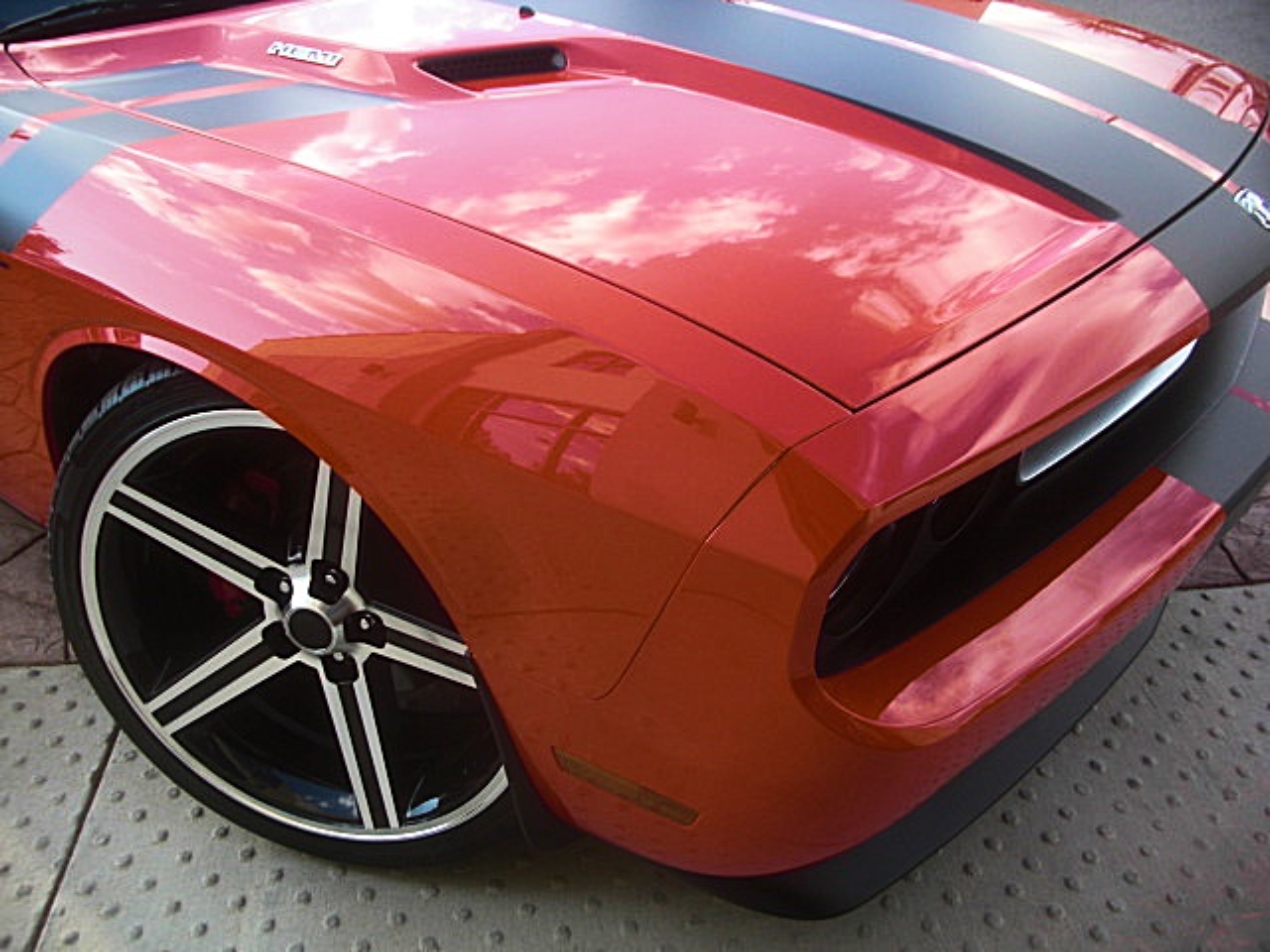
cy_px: 476
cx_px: 635
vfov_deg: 39.7
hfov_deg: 51.4
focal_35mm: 36
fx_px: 1321
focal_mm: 6.3
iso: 50
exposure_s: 1/125
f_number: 2.8
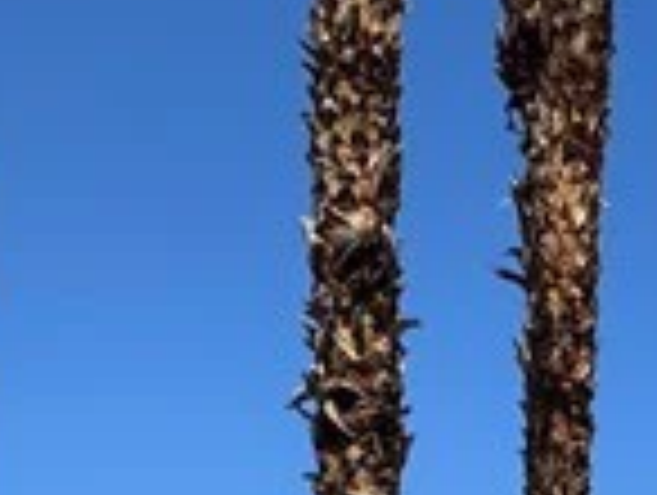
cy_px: 1152
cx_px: 886
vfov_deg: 12.3
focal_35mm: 98
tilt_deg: -4.7
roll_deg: +0.7
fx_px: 1863
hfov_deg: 18.4
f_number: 2.2
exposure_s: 1/2273
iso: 40
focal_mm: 2.22
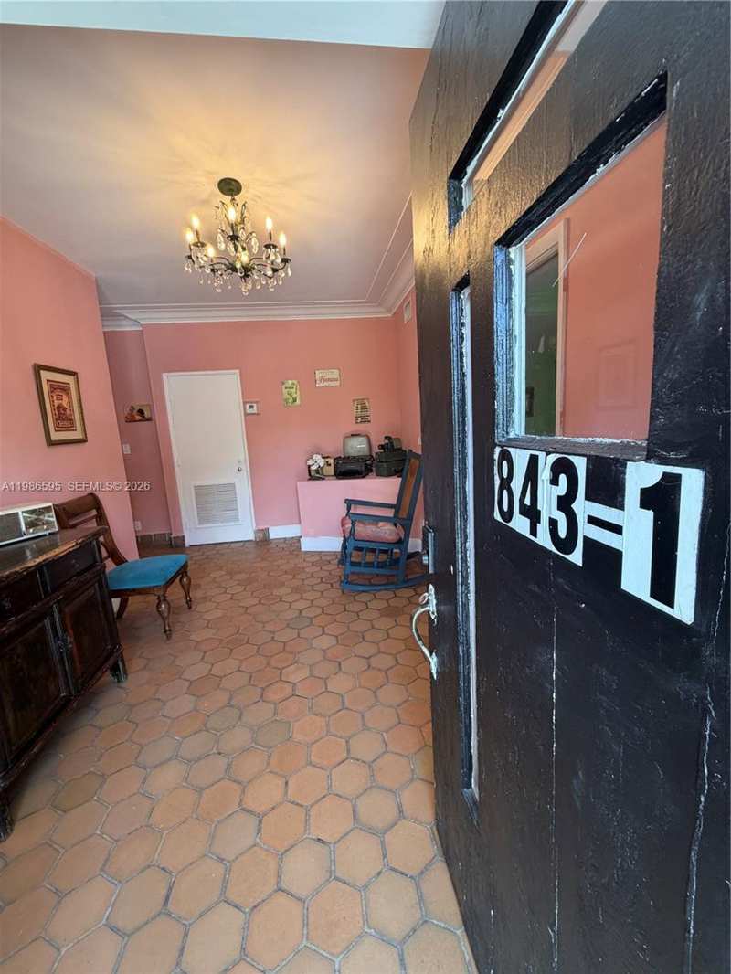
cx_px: 366
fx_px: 394
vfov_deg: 102.1
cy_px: 487
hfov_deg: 85.7
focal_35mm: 14
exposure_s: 1/120
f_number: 2.2
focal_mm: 2.22
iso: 200
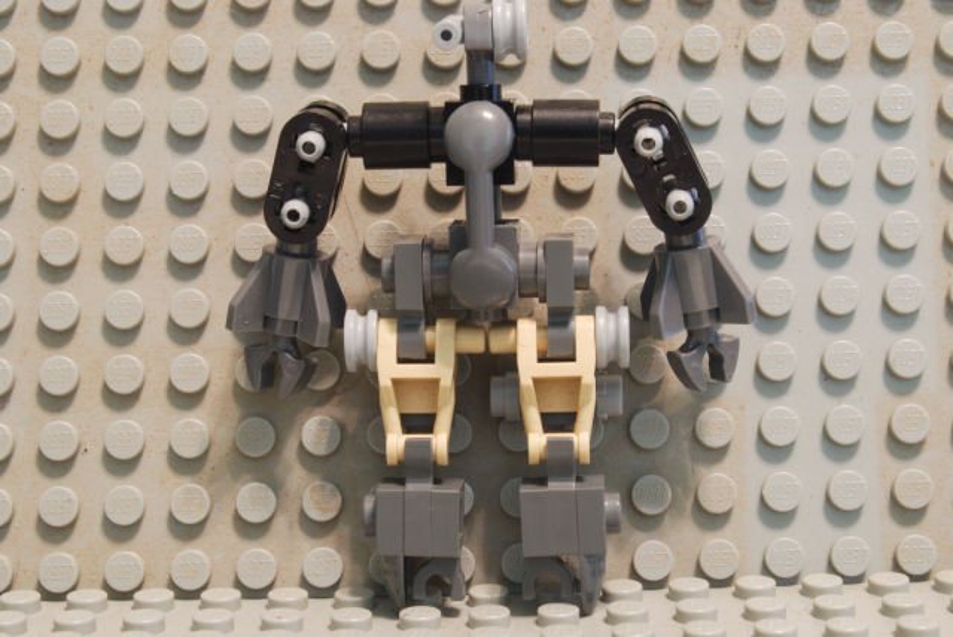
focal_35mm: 82
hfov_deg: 24.6
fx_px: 2186
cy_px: 318
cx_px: 476
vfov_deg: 16.6
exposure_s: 10
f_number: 18
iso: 100
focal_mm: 55
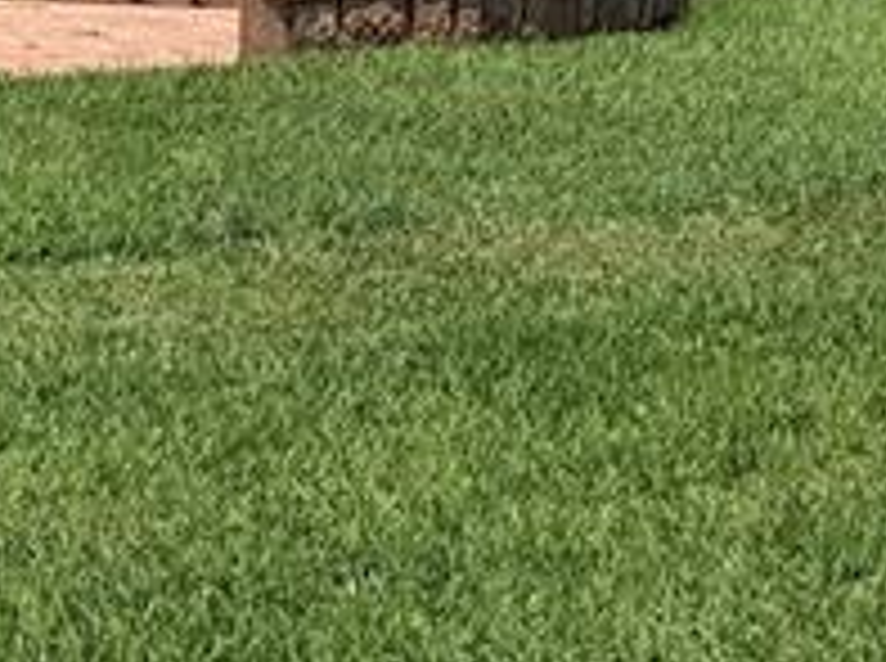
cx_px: -207
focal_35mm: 125
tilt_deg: +1.2
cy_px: -257
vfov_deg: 11.4
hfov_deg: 15.2
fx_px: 3194
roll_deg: -0.8
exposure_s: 1/9091
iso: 80
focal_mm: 6.76
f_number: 1.78
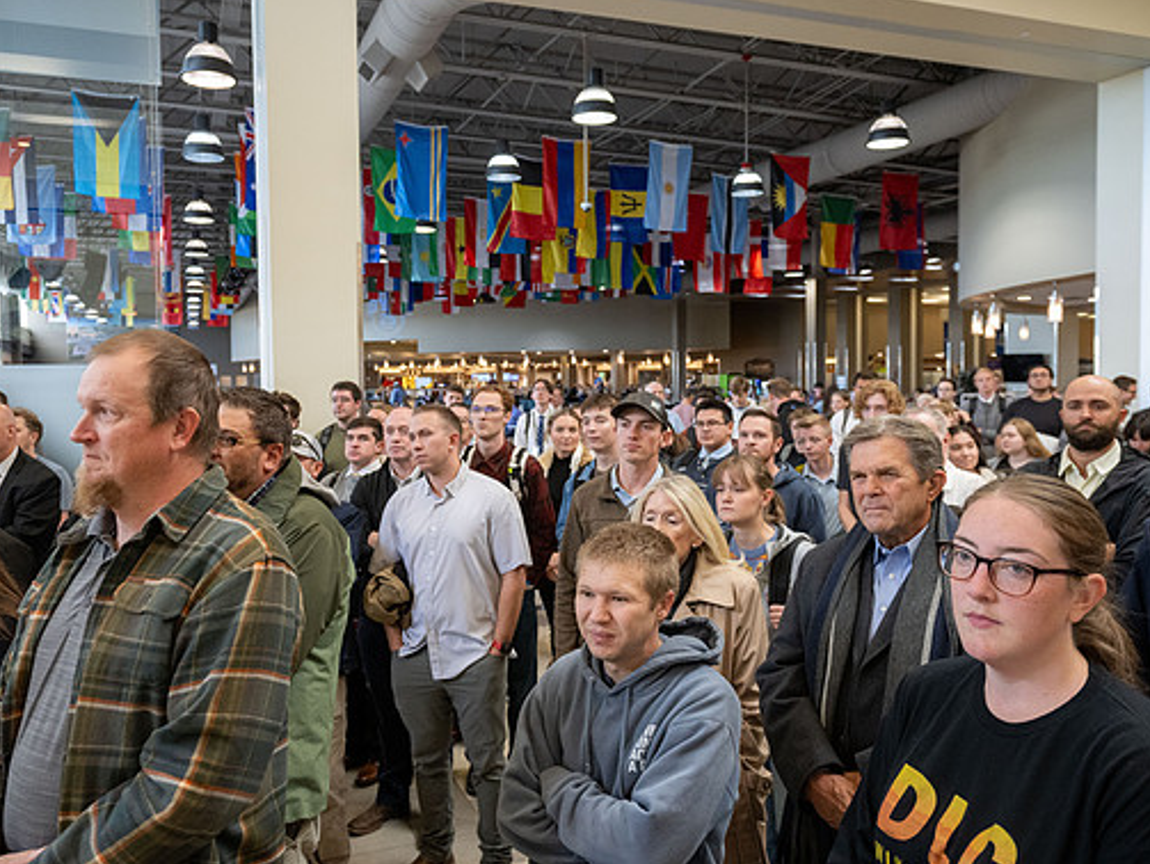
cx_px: 543
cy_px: 430
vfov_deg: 49.8
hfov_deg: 63.4
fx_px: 931
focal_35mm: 28
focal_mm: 24
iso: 2500
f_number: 4
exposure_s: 1/320
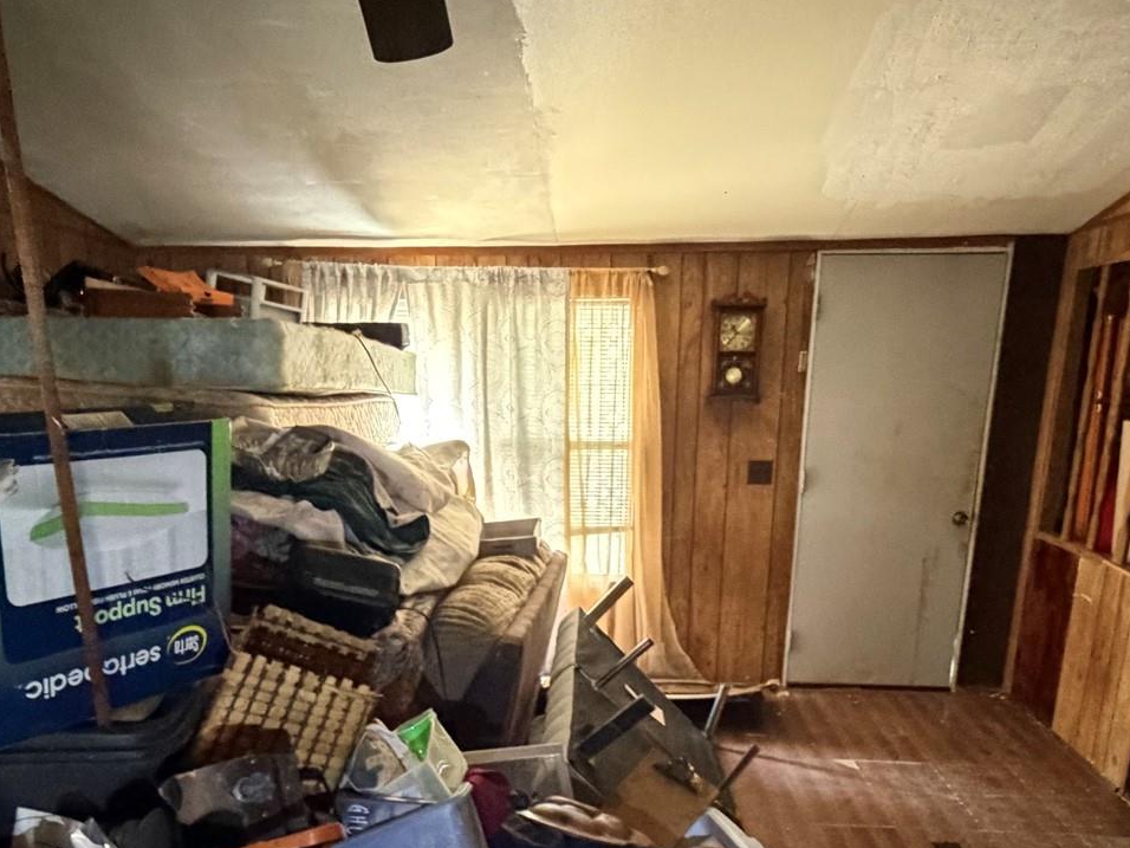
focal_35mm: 30
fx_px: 979
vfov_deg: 44.8
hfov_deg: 59.9
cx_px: 533
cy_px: 663
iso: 1250
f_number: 2.2
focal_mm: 2.22
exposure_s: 1/43
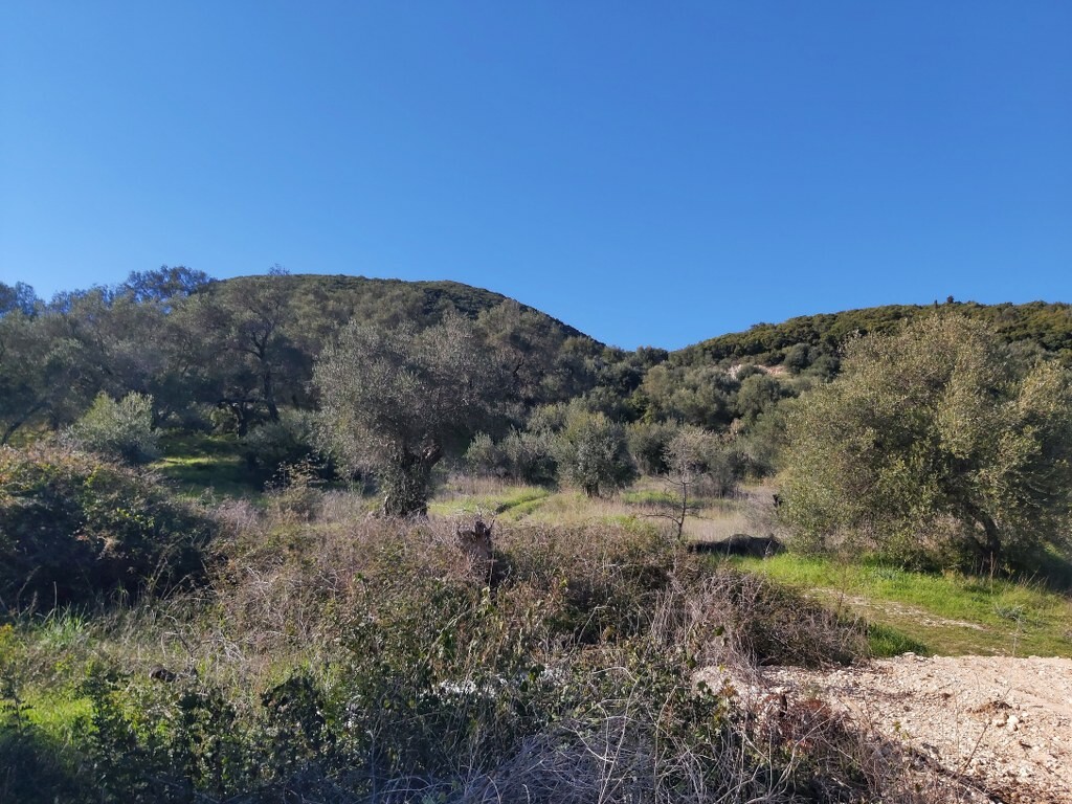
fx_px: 805
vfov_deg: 53.1
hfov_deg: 67.3
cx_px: 536
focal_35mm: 26
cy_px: 402
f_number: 1.7
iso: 64
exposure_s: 1/906
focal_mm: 3.92
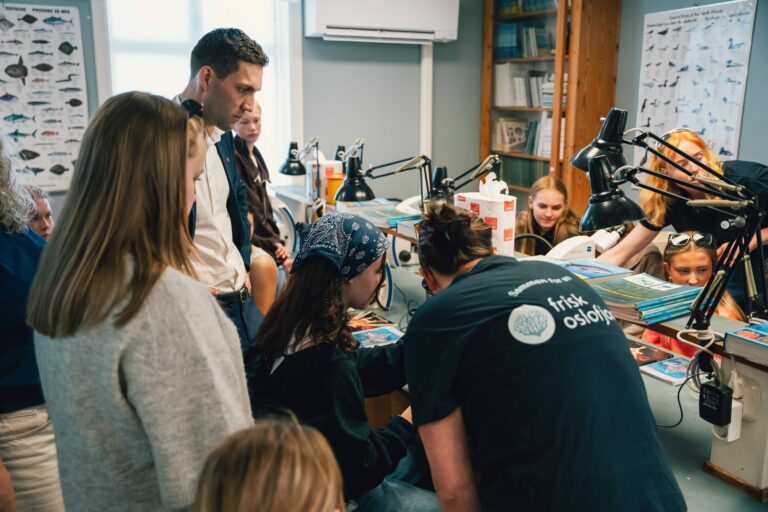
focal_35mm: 33
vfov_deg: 39.5
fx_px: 712
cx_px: 384
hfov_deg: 56.6
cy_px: 256
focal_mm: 33.4
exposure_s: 1/320
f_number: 2.8
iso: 2000
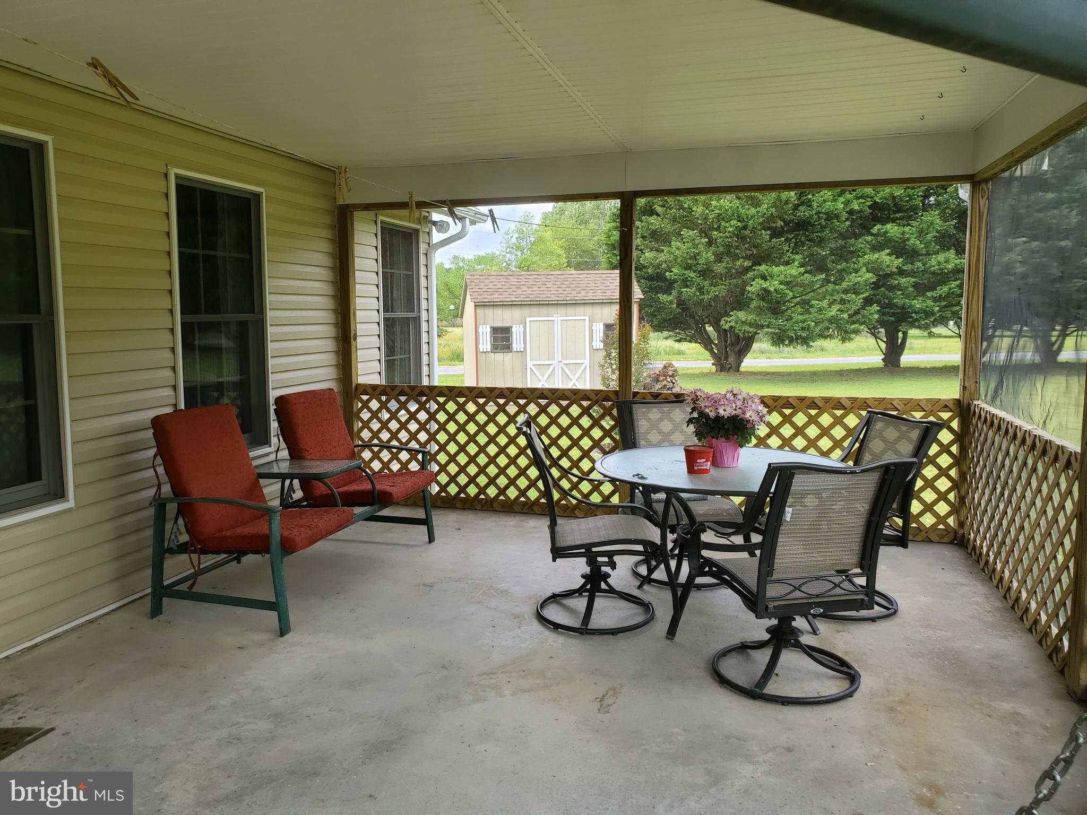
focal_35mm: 26
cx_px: 544
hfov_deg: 67.3
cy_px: 408
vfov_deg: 53.1
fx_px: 816
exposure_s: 1/238
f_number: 2.4
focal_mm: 4.3
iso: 50
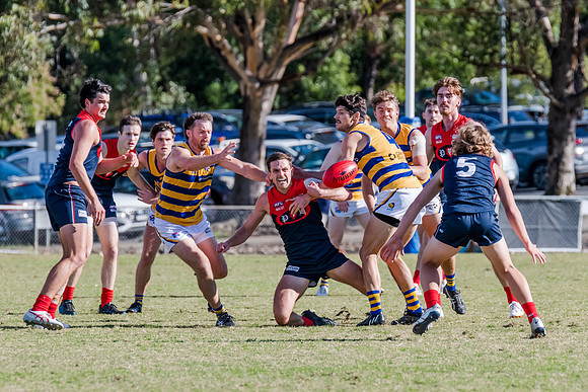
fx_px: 8679
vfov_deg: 2.6
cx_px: 309
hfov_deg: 3.9
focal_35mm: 531
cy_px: 182
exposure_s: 1/1600
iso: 800
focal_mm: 360
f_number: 7.1
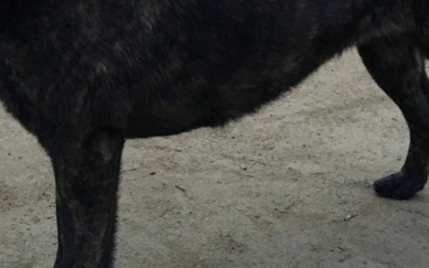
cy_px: -50
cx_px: 175
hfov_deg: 25.5
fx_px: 947
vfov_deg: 15.5
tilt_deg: -11.1
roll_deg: +2.6
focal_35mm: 81
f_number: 2.2
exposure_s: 1/30
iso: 200
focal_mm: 4.15
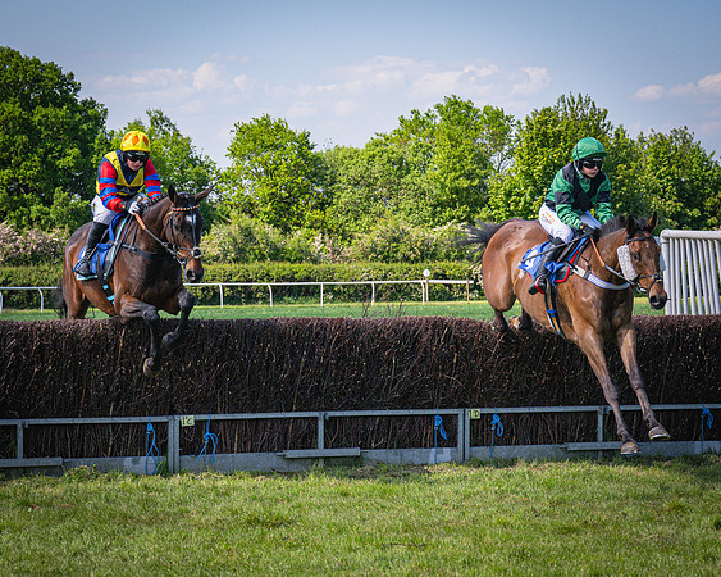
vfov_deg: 11.3
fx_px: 2922
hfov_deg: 14.1
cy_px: 283
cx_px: 312
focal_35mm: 137
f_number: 5
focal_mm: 77
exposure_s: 1/2000
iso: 400
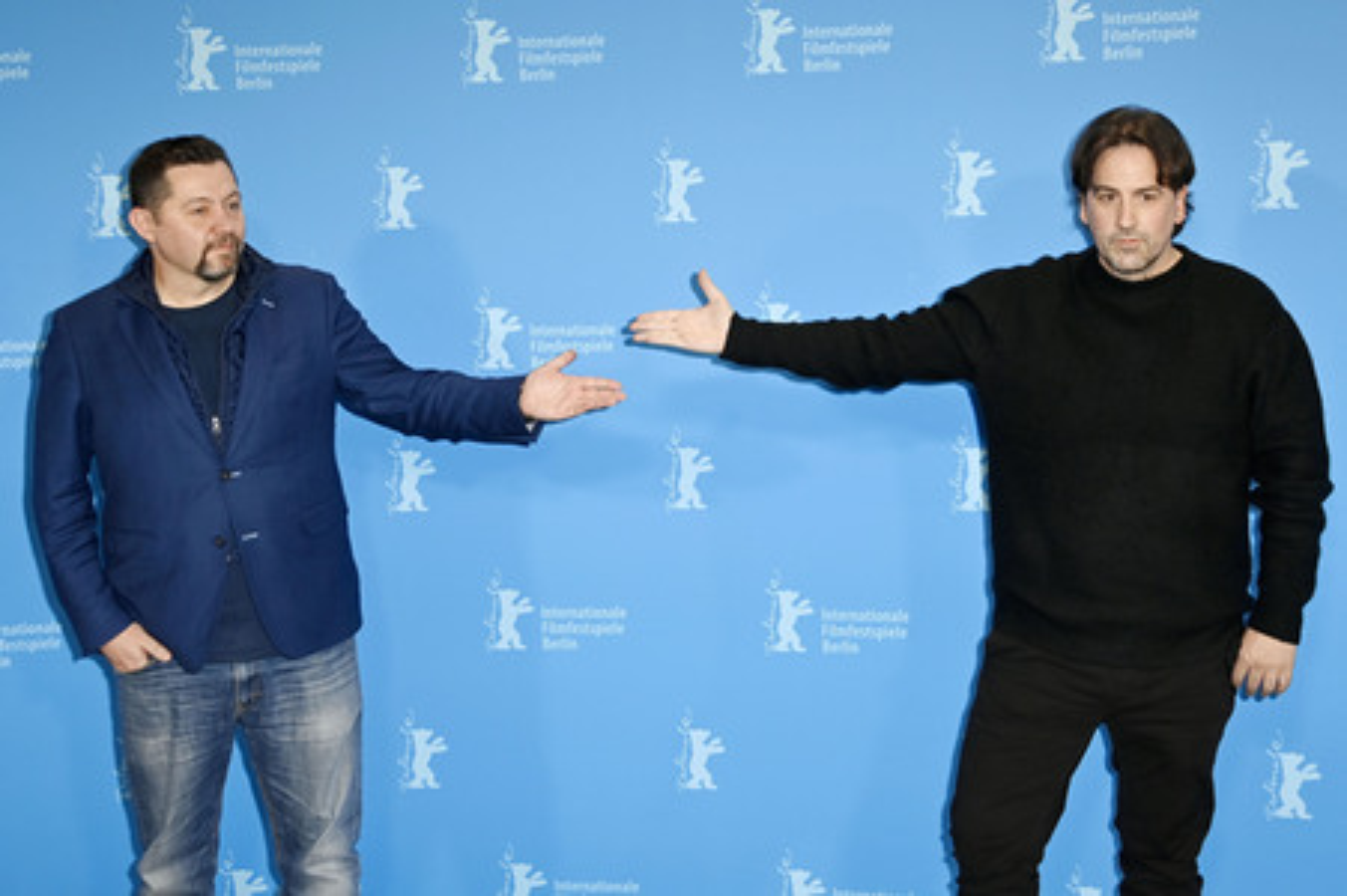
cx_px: 674
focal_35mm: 50
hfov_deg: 39.6
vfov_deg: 27.0
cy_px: 448
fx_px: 1869
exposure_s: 1/200
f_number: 5
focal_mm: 50
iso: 800
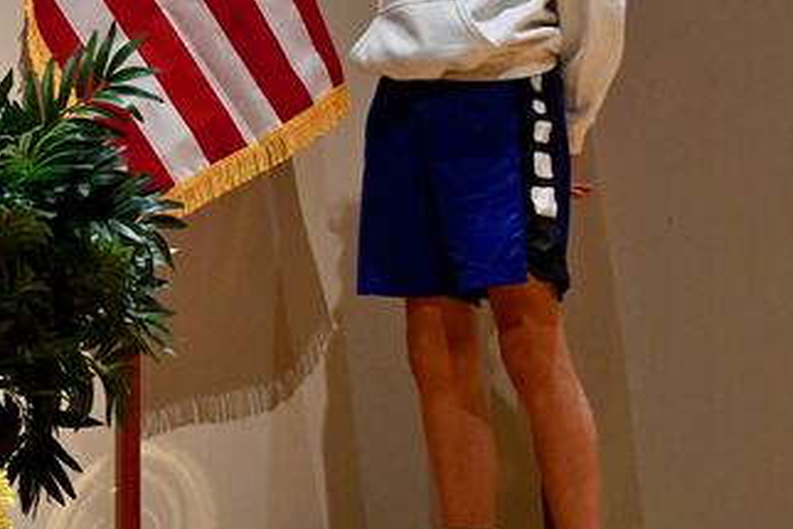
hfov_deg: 12.2
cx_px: -300
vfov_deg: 8.4
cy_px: -26
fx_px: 3570
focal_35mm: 162
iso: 3600
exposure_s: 1/60
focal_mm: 51
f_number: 5.6
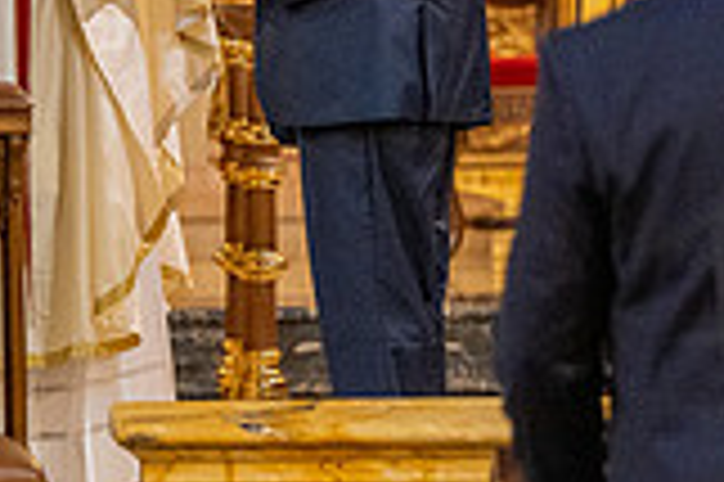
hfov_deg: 4.5
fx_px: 9061
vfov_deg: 3.0
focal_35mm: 451
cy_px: 390
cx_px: -499
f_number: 2.8
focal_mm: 125
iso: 2000
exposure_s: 1/200
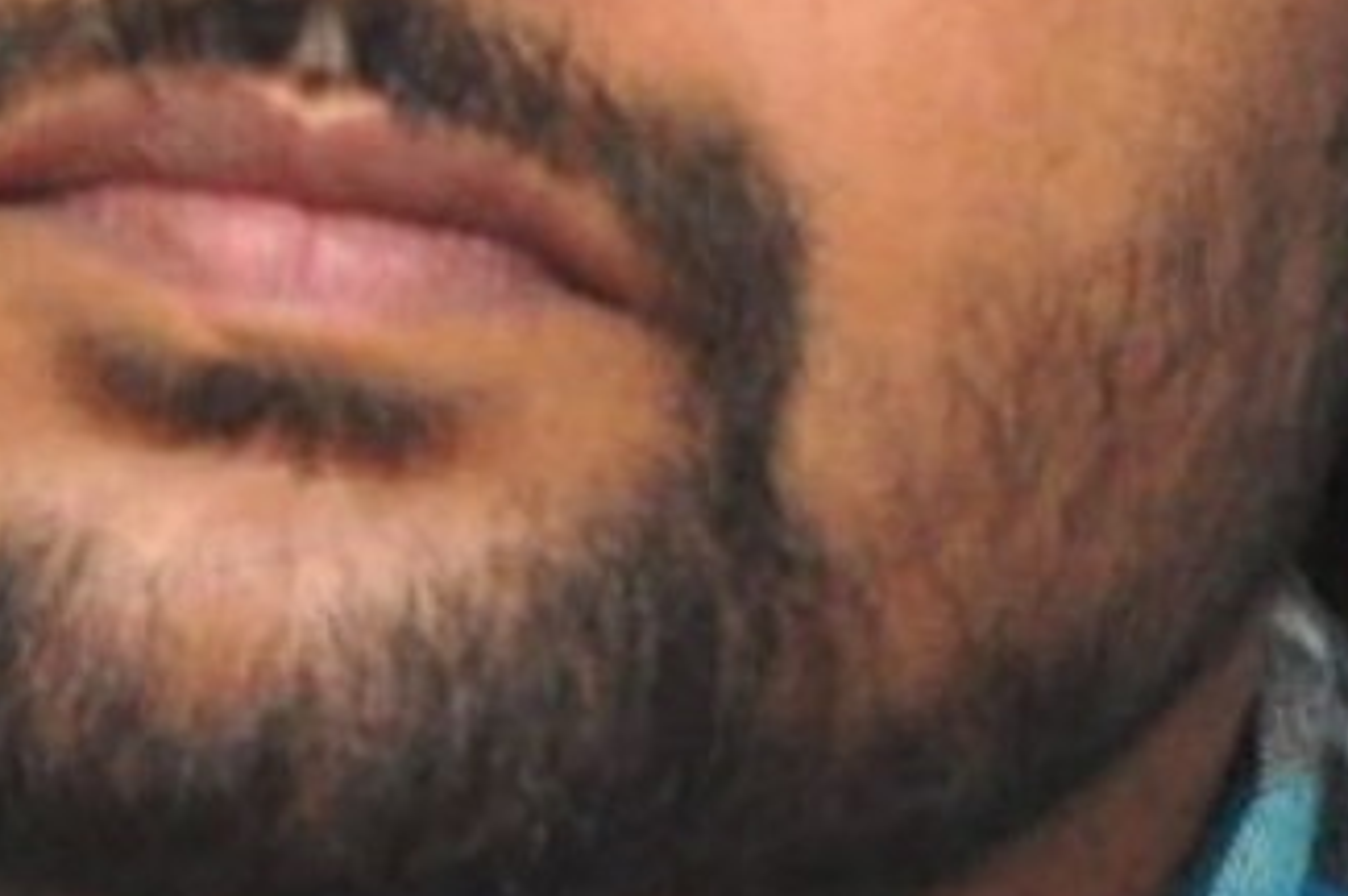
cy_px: 635
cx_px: 1178
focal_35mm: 1093
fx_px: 40903
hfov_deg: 1.9
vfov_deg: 1.3
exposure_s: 1/125
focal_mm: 105
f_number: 6.3
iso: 1600
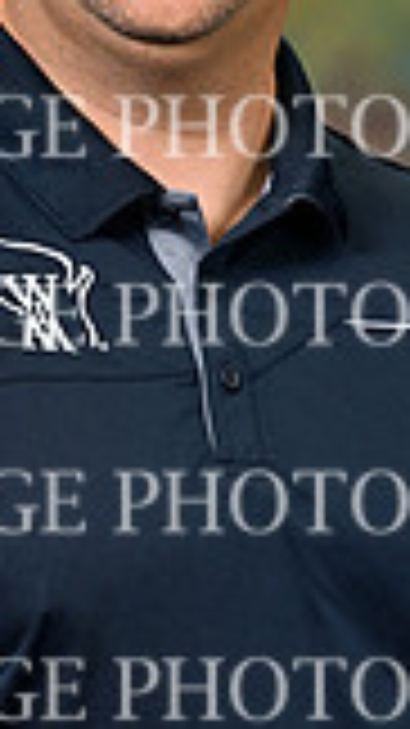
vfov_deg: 6.7
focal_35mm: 320
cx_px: 90
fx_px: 6191
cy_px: 220
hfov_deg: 3.8
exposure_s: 1/100
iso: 400
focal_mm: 110
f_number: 7.1
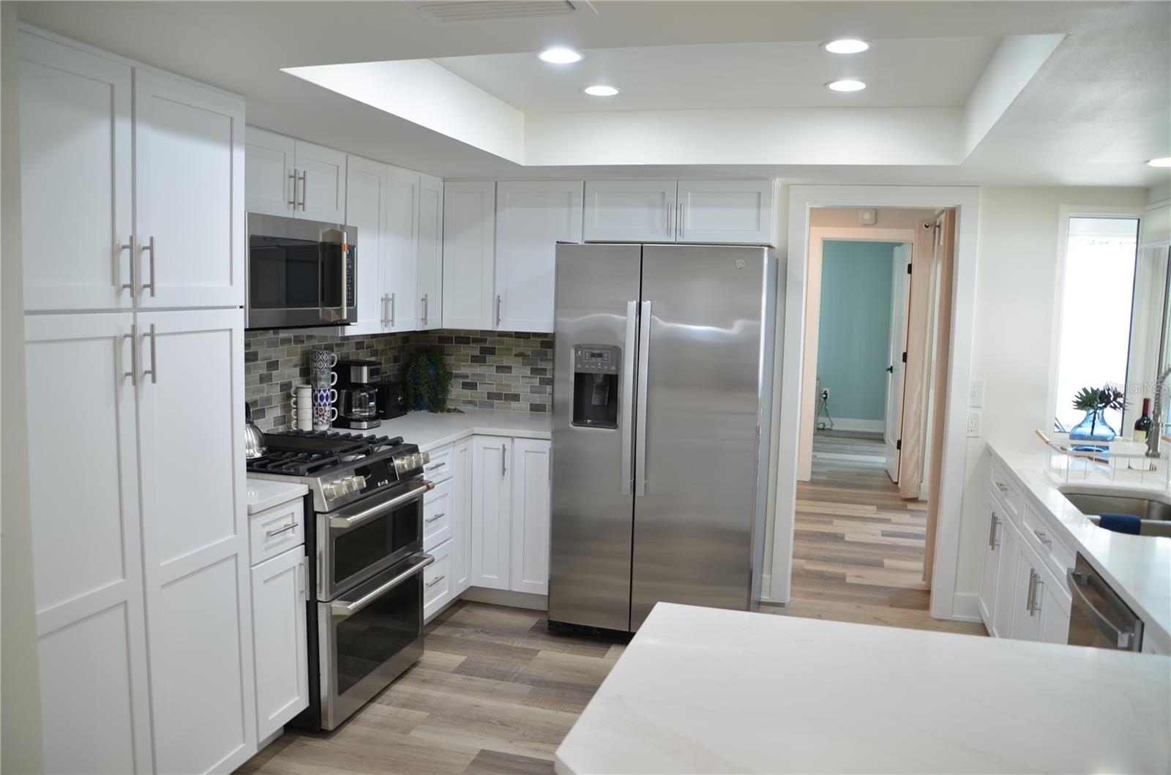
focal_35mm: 27
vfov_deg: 47.7
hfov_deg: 67.5
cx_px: 586
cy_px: 388
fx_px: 876
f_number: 3.5
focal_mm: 18
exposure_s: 1/13
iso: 100
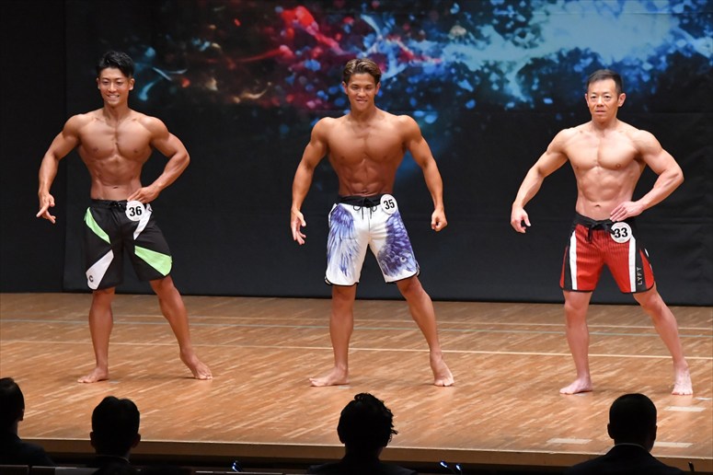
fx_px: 4751
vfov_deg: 5.7
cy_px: 238
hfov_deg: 8.6
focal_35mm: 240
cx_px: 356
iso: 8000
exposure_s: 1/400
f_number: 5.6
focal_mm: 160
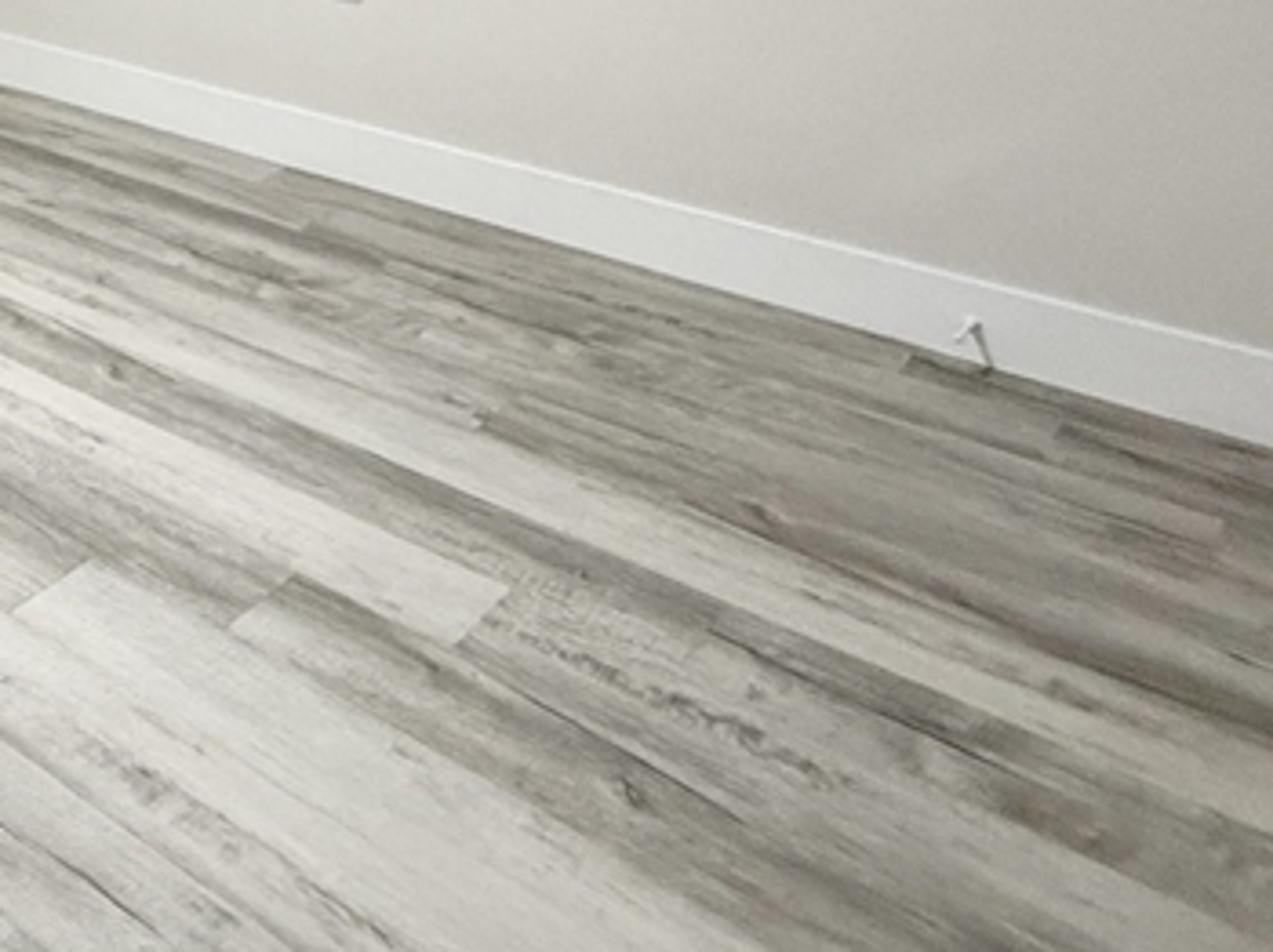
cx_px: -236
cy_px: -196
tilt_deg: -6.6
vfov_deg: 29.9
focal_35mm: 41
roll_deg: -0.2
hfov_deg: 36.1
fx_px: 1507
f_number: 2.2
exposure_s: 1/120
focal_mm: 2.22
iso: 320
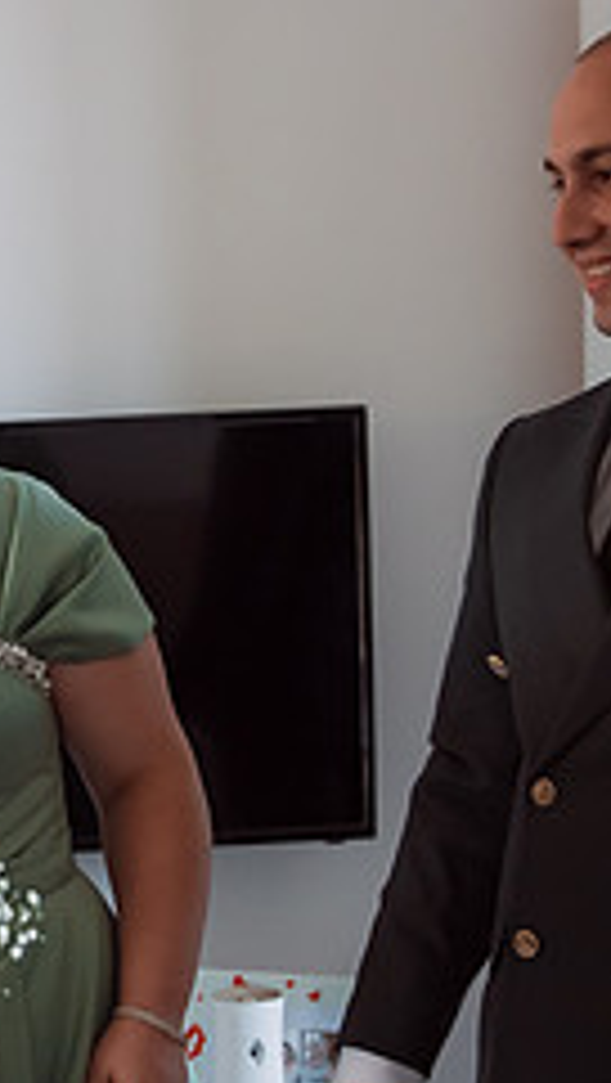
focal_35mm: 85
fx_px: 2442
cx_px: -104
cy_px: 601
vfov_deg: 25.0
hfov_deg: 13.9
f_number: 2.8
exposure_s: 1/160
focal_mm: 29
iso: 1250
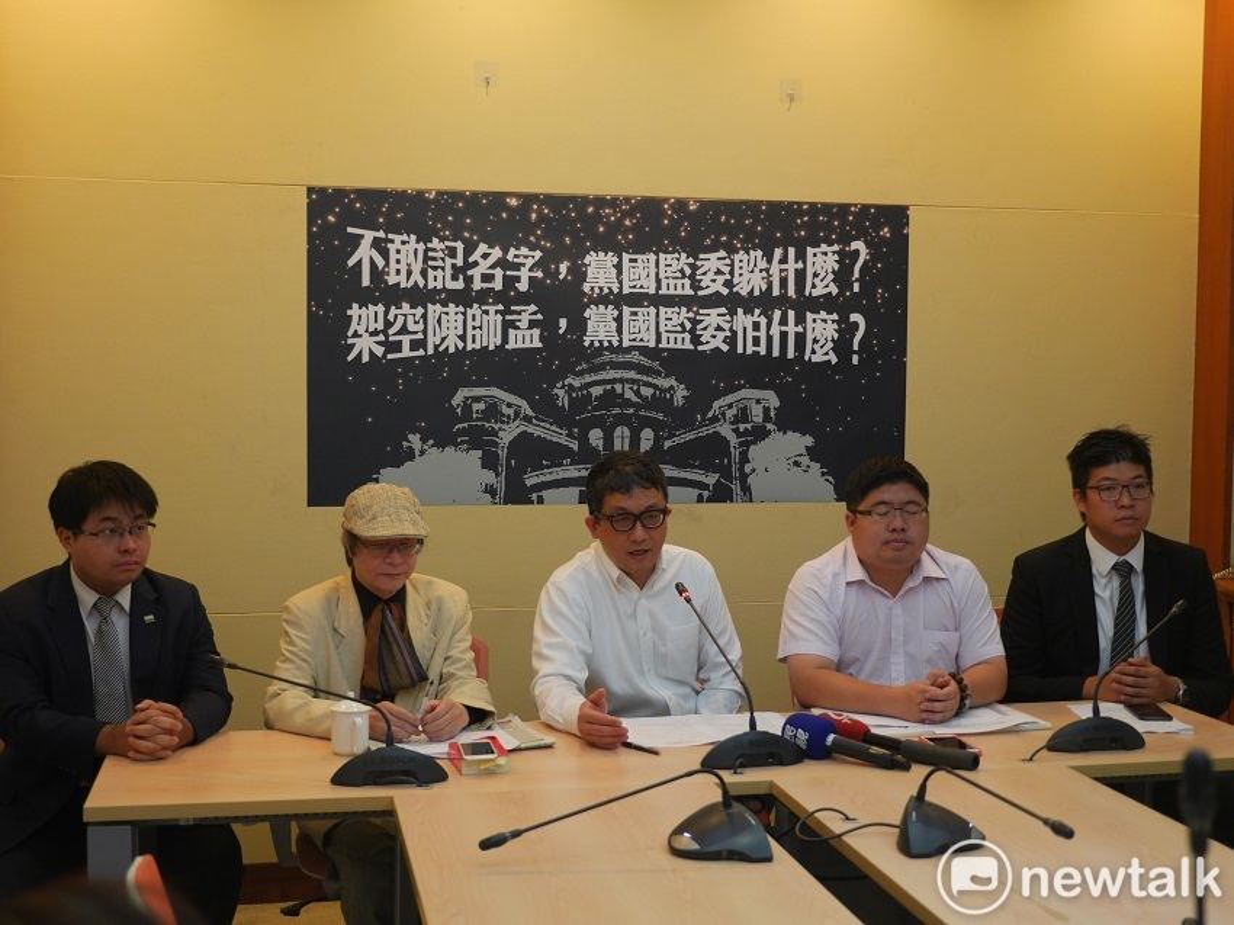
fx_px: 1639
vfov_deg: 31.5
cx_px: 617
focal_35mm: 46
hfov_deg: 41.2
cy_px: 462
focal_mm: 23
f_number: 2.8
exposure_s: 1/125
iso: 640
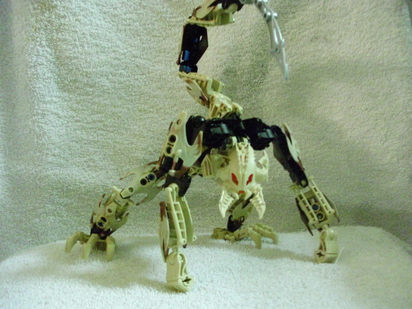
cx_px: 206
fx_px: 452
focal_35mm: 38
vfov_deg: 37.7
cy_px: 154
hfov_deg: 49.0
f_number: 3.1
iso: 1600
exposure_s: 1/13
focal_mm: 6.3
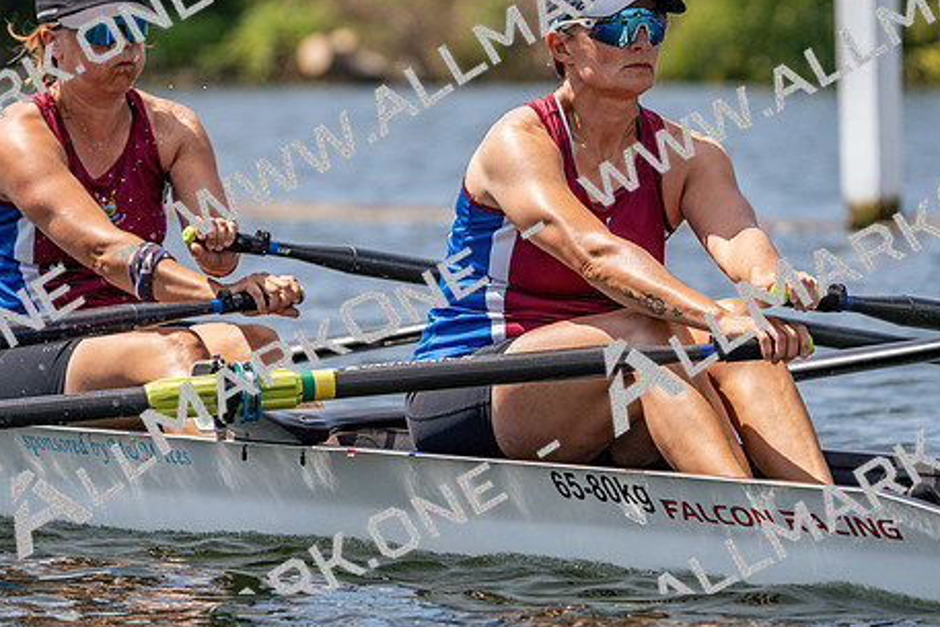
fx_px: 8593
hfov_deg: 6.3
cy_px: 242
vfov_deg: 4.2
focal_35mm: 329
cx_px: 428
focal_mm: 259
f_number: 5.6
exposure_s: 1/2000
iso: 320
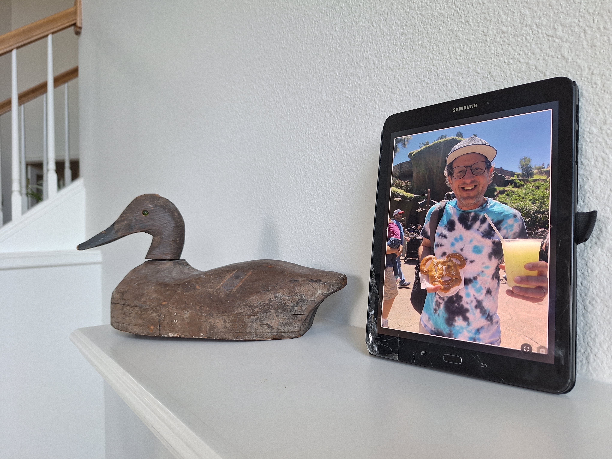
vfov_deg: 58.9
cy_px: 230
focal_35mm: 23
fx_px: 407
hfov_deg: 73.9
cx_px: 306
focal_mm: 5.54
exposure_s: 1/60
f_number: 1.8
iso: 80
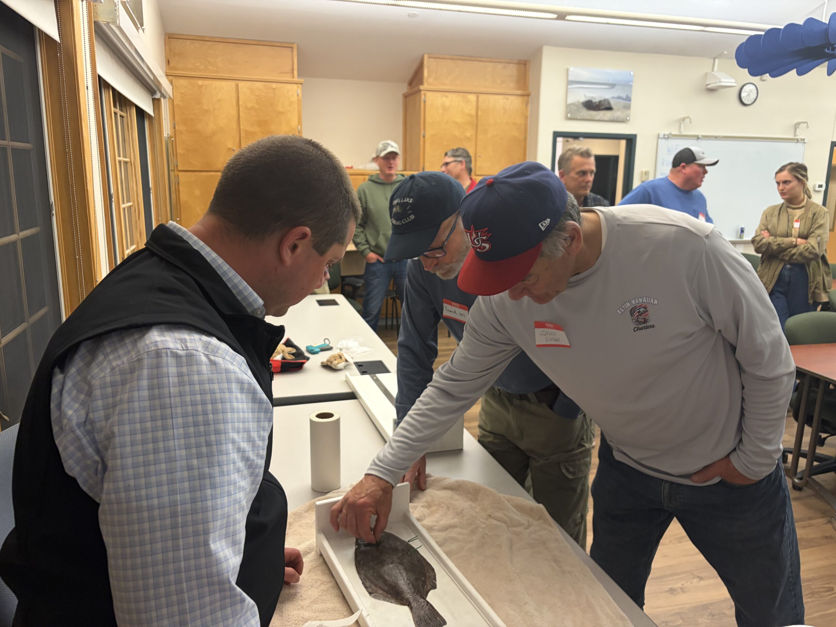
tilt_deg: -11.4
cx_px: 418
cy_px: 314
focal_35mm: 26
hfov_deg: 67.3
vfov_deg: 53.1
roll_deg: -0.6
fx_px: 628
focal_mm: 5.96
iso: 250
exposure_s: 1/60
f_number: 1.6
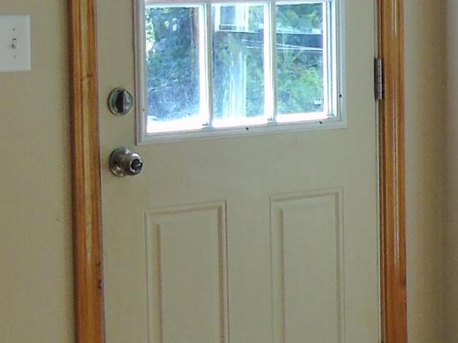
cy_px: 147
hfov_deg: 13.6
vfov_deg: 10.7
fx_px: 1839
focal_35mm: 139
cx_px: 623
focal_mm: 4.4
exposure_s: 1/50
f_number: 3.4
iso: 80
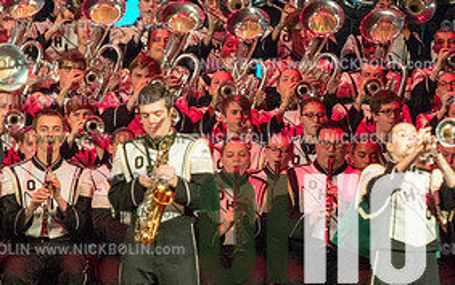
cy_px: 250
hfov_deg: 4.4
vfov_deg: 2.7
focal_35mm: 481
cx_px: 312
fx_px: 5966
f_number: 5.6
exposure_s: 1/320
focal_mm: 230
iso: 8000
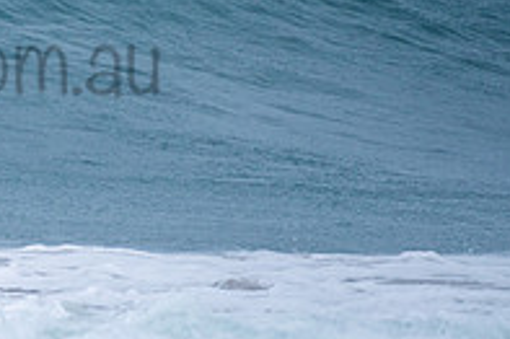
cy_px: 35
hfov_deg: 1.4
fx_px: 20835
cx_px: -114
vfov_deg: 0.9
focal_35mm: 1472
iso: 200
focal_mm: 500
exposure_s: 1/1000
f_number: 5.6
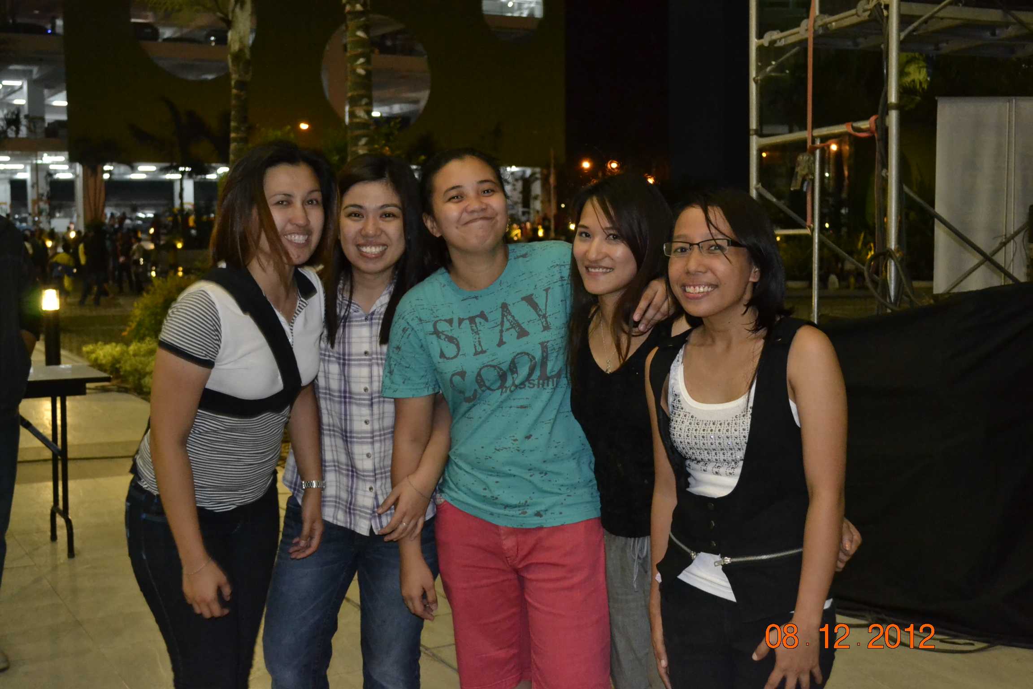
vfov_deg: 29.9
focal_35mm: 45
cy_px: 344
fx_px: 1291
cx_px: 516
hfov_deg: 43.6
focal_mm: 30
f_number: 4.5
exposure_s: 1/60
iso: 3200
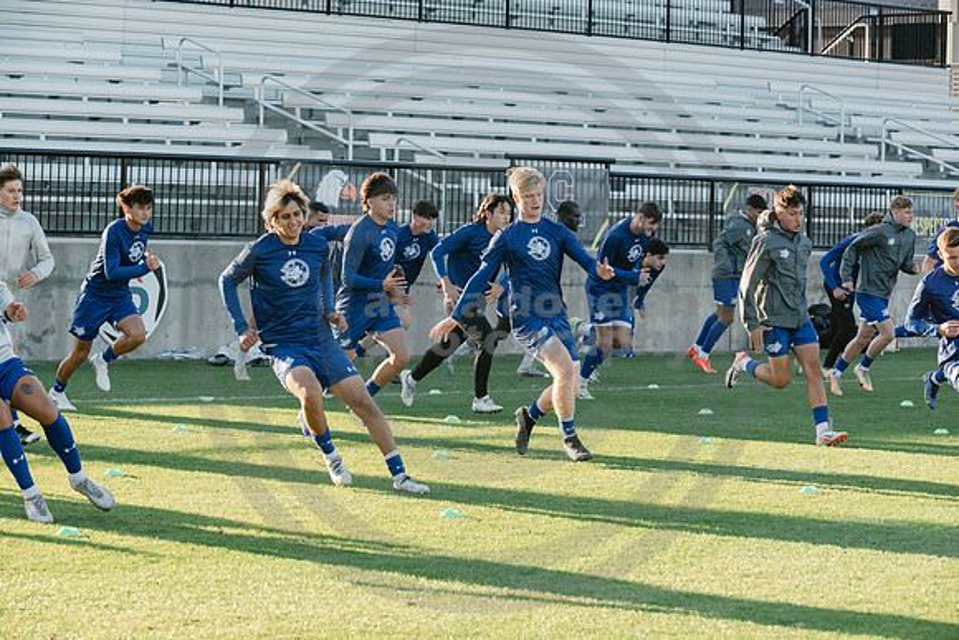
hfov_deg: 17.1
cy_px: 320
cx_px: 480
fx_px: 3197
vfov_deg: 11.4
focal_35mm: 120
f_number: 6.3
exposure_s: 1/1000
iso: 1250
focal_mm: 120
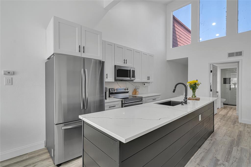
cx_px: 126
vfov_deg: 73.7
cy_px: 84
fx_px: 112
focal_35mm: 16
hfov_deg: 96.8
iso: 50
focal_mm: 16
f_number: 6.3
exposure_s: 1/20
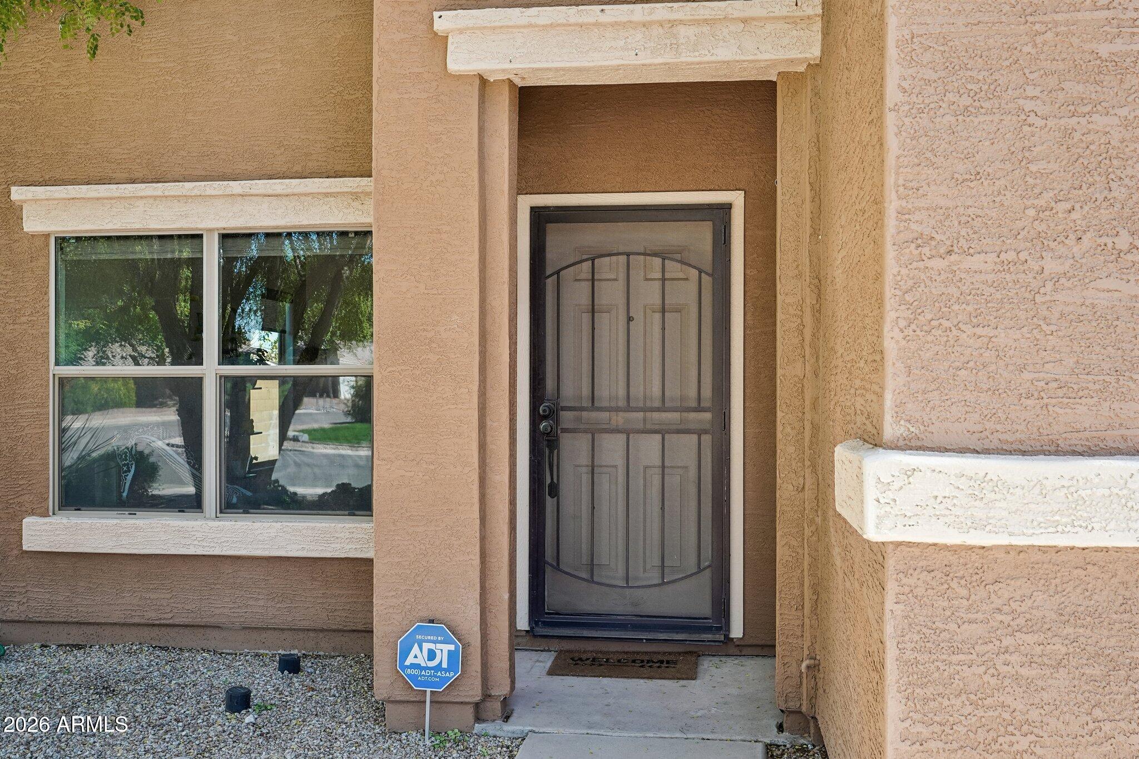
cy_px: 380
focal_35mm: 35
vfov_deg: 37.8
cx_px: 570
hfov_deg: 54.4
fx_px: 1107
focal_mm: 35
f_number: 8
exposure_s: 1/80
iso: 400
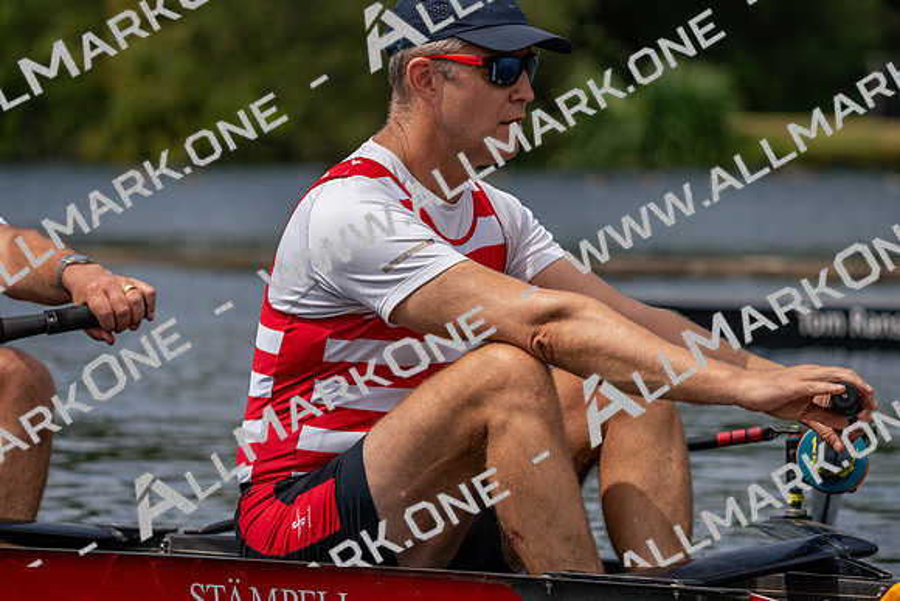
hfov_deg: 8.5
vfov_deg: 5.7
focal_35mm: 243
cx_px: 450
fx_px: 6076
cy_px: 300
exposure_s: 1/1600
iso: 200
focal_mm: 243
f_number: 5.6
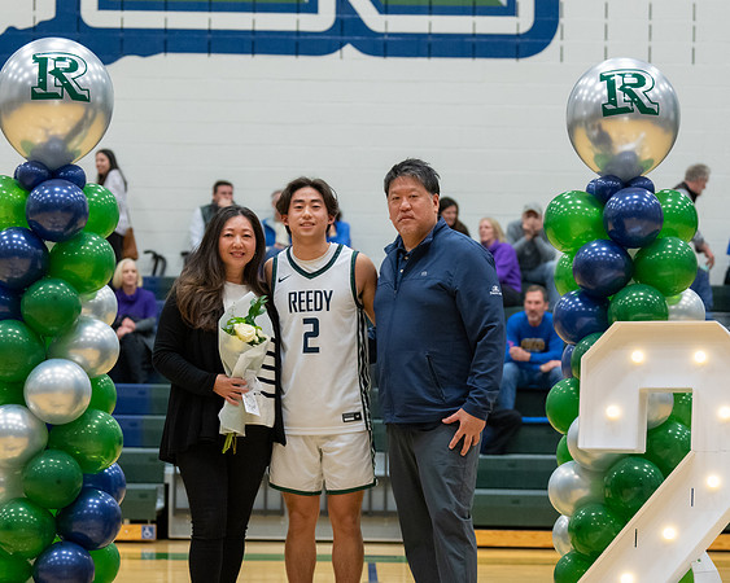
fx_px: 2367
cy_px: 384
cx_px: 364
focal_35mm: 110
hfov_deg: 17.5
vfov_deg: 14.0
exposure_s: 1/320
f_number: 2.8
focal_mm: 70
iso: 3200
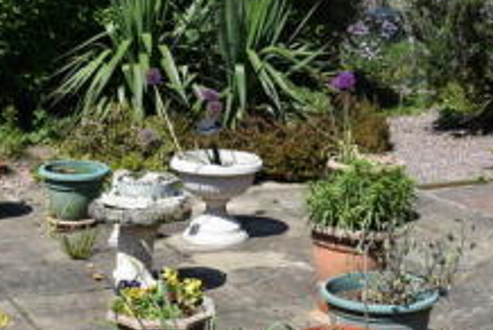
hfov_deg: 25.0
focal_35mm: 81
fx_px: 1111
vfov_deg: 16.9
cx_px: 273
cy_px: 153
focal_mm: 18
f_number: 10
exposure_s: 1/400
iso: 200
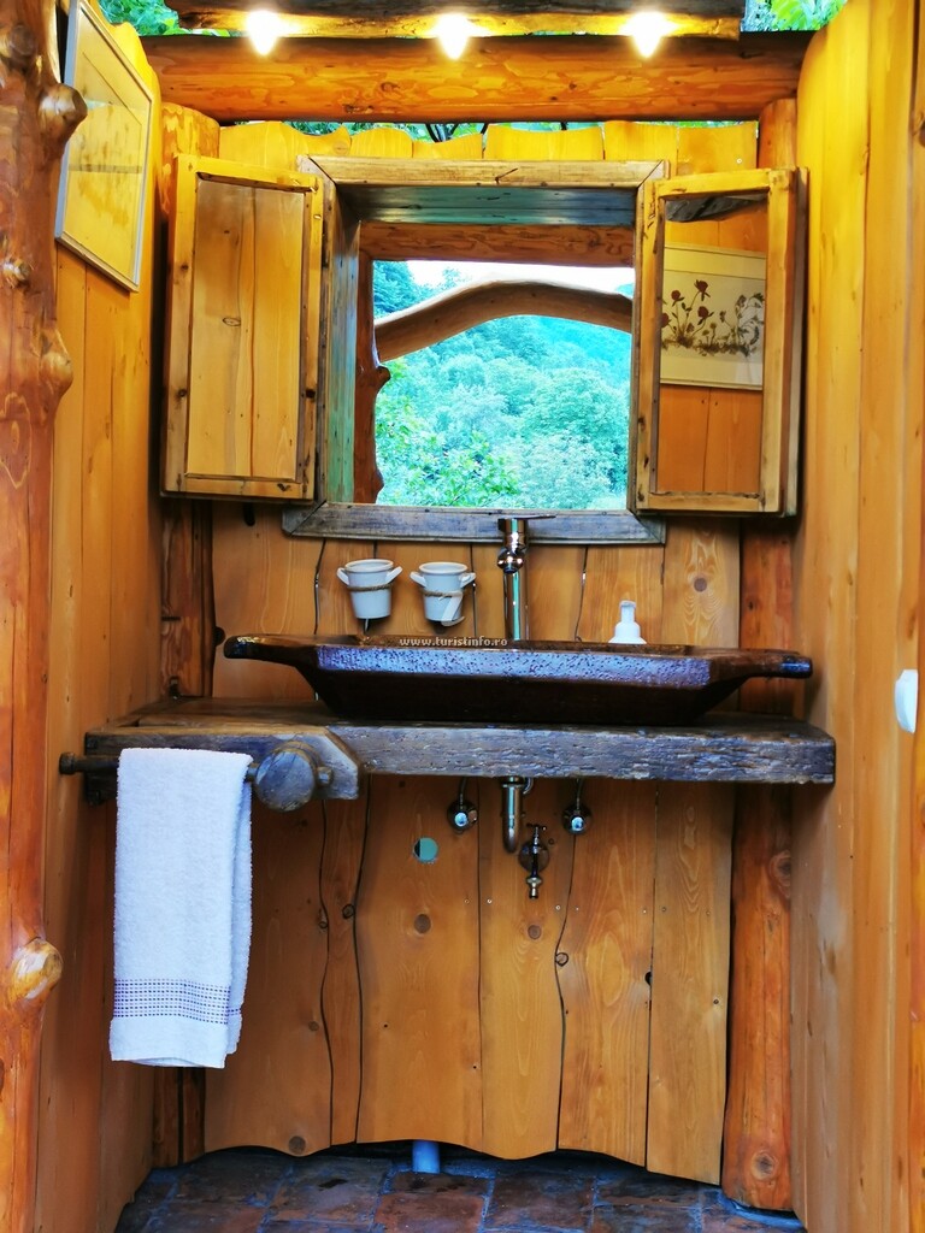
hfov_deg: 29.7
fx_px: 1746
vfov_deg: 38.9
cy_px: 616
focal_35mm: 49
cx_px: 462
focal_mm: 5.56
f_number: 1.6
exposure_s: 1/100
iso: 200
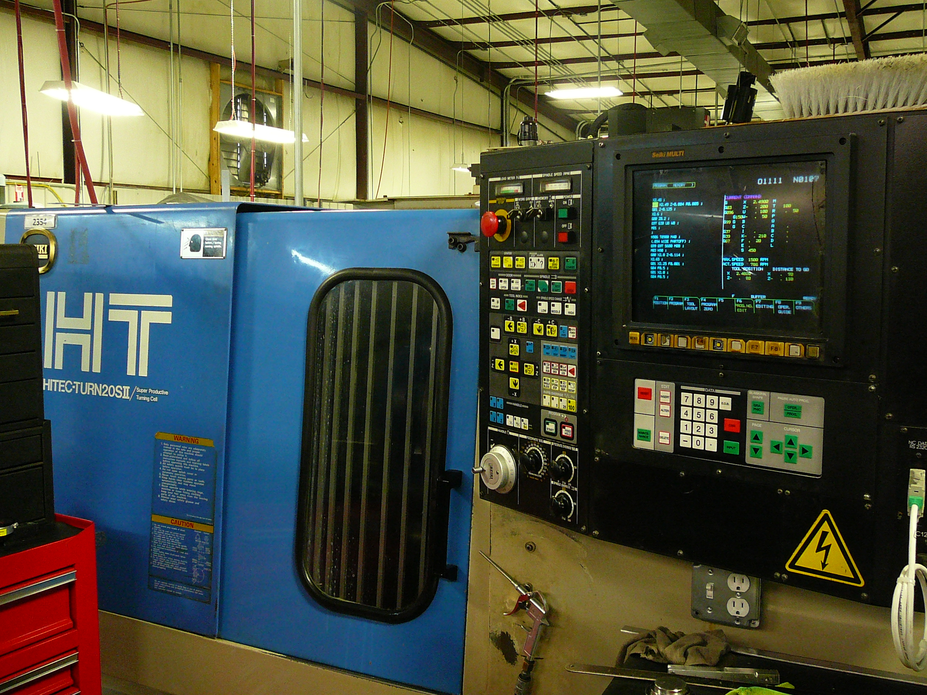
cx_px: 464
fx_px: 937
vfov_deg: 40.7
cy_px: 348
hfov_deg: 52.6
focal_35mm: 35
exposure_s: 1/15
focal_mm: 5.2
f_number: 2.8
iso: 200
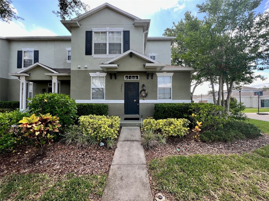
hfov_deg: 106.2
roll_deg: -0.6
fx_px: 101
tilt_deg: +0.0
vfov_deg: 89.9
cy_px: 100
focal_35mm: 13
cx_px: 134
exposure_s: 1/253
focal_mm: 1.57
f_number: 1.8
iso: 32
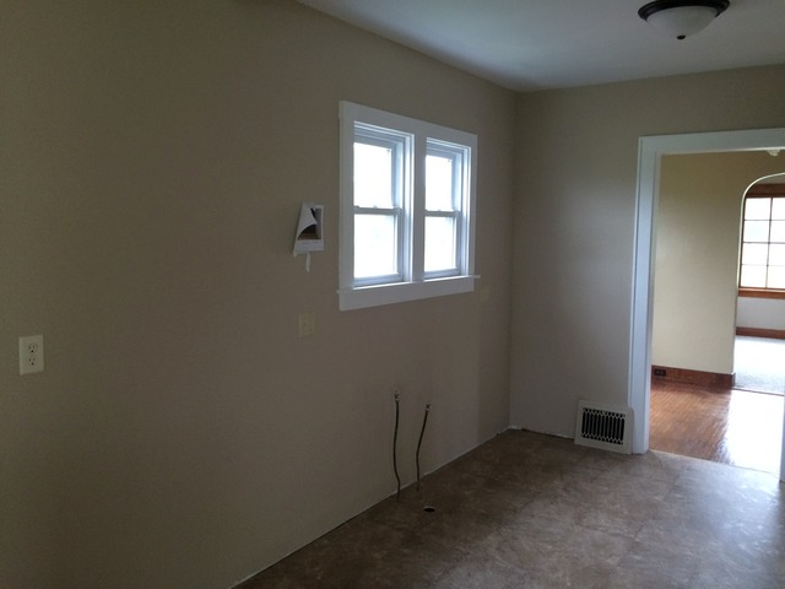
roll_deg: -3.6
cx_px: 392
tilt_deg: -4.8
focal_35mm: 29
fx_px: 658
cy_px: 294
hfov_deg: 61.7
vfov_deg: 48.2
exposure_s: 1/30
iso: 64
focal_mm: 4.15
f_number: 2.2
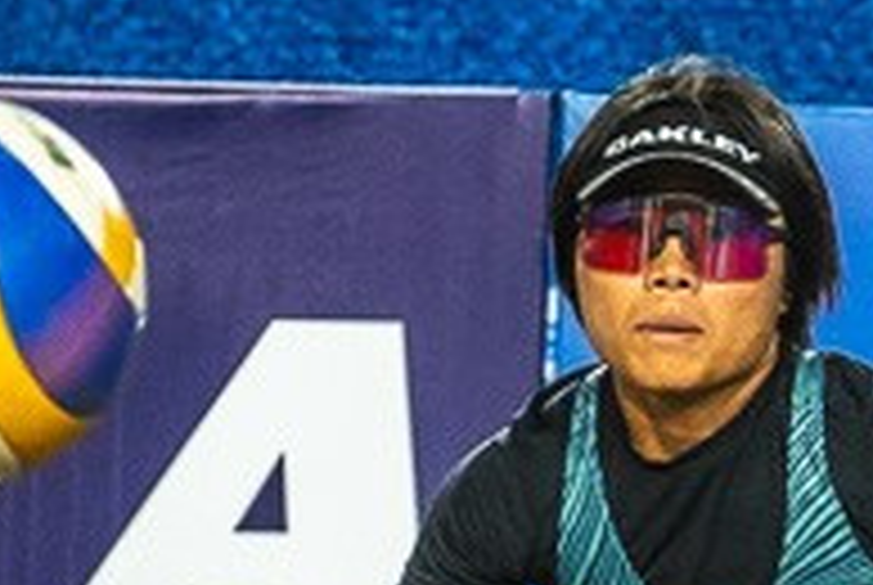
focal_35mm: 691
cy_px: 1190
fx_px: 16782
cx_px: 950
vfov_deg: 2.0
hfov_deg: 3.0
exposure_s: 1/1000
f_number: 4
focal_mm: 70
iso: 1250
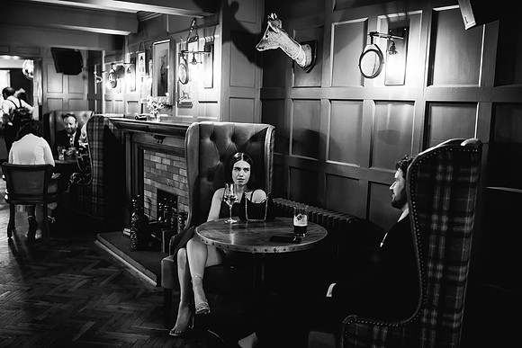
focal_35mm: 36
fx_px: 518
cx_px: 261
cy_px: 174
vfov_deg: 37.2
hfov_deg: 53.5
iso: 4000
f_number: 1.4
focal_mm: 35
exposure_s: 1/500
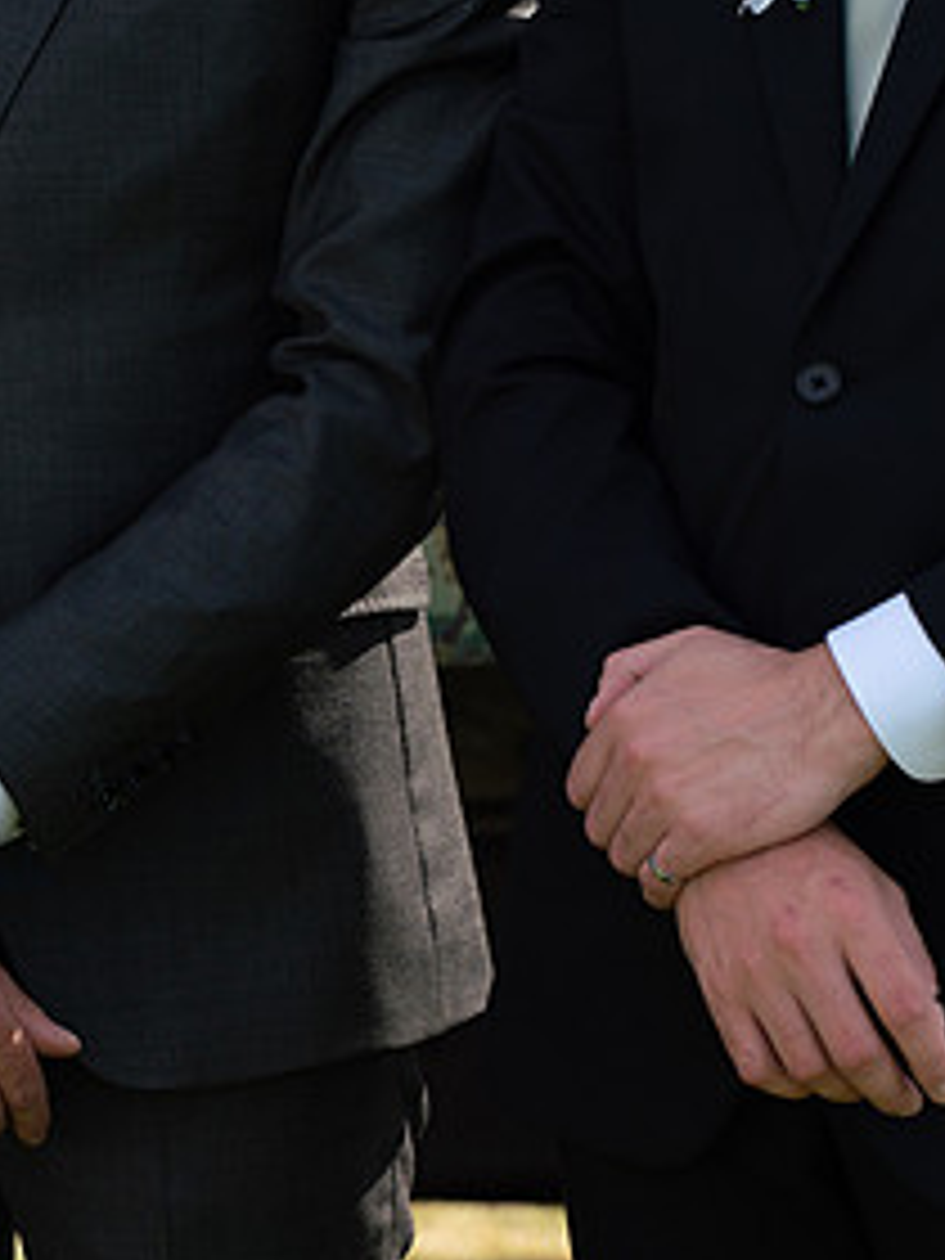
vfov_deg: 11.2
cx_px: -140
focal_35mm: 177
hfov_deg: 8.3
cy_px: 821
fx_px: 6443
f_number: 4.5
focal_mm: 89
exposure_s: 1/1000
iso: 400
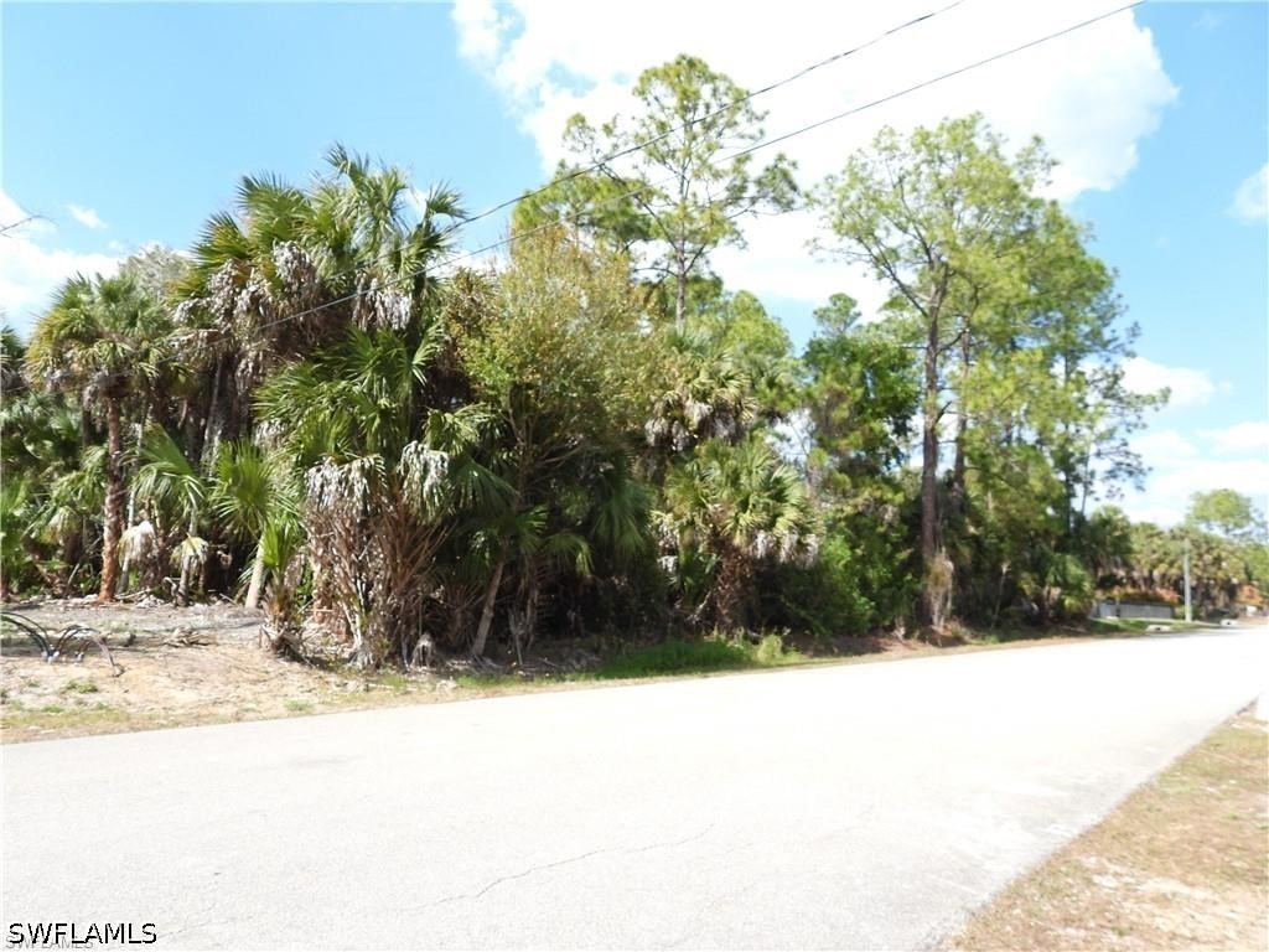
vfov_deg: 56.8
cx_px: 634
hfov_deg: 71.6
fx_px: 880
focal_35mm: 24
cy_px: 476
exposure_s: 1/800
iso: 100
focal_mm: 4.3
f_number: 2.8
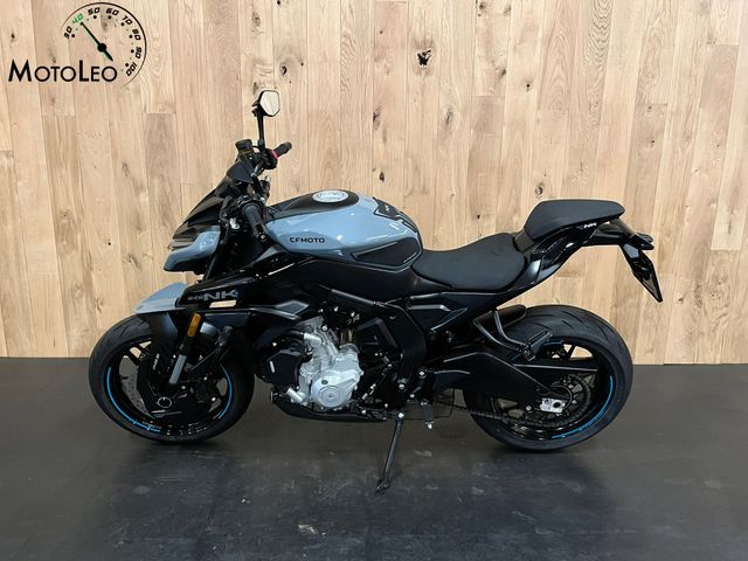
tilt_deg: -13.5
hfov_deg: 67.3
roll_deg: -1.3
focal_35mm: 26
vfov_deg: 53.1
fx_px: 562
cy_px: 280
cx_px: 374
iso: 640
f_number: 1.6
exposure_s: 1/33
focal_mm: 5.1
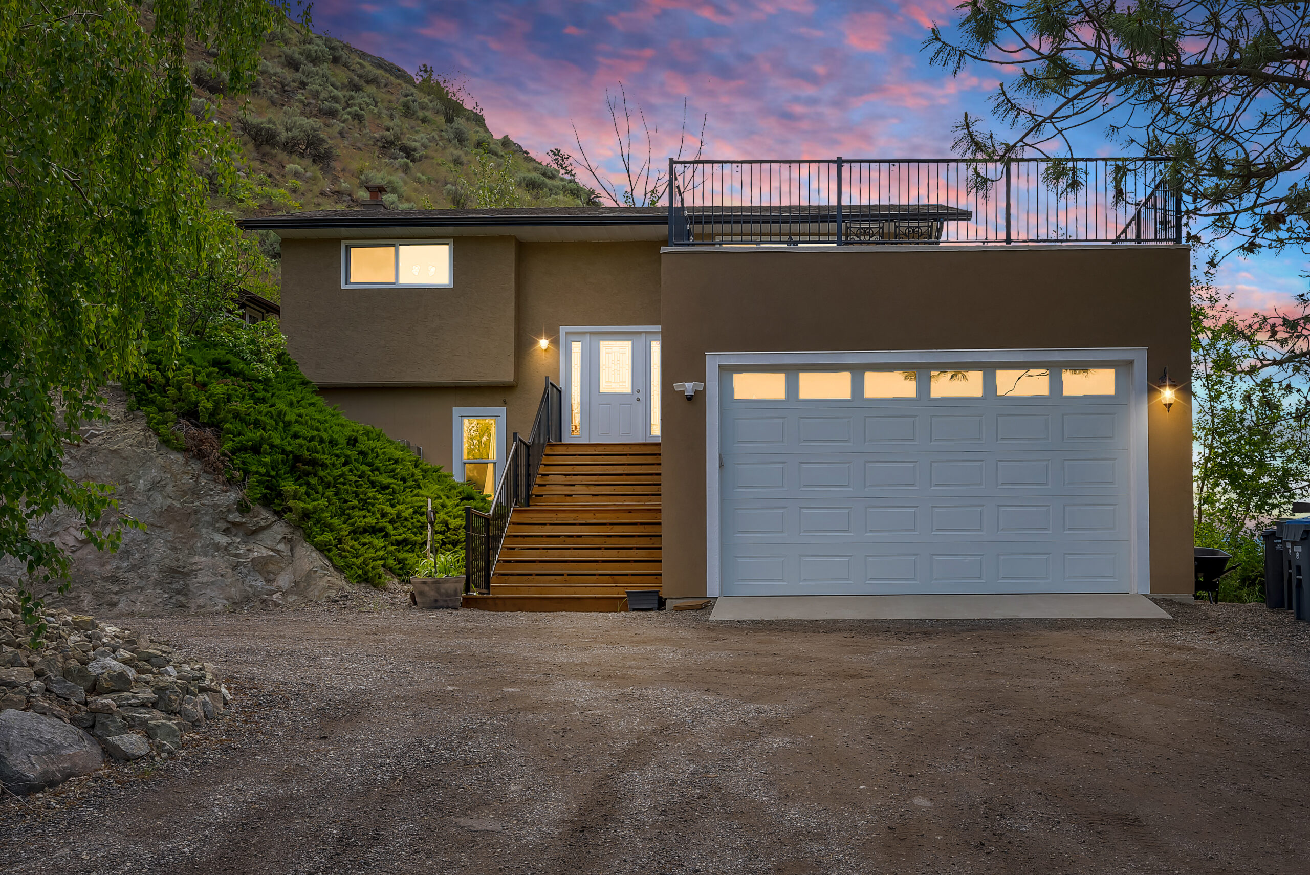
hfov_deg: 51.0
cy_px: 438
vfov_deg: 35.4
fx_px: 1373
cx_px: 655
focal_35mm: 38
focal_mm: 37.7
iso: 100
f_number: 14
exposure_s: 1/25
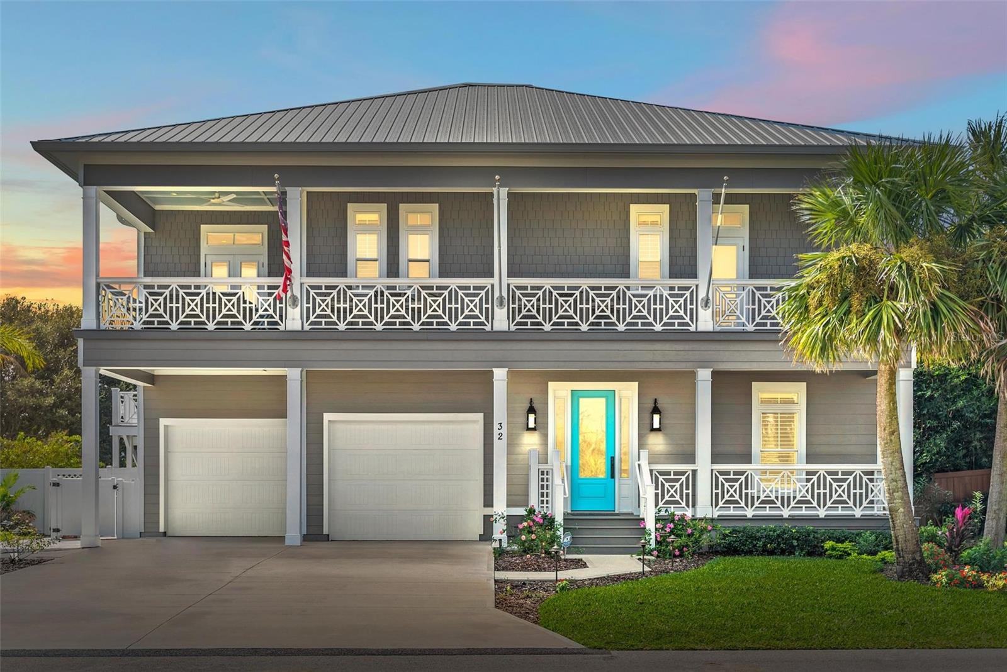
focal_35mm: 39
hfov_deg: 49.5
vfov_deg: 34.2
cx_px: 504
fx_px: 1091
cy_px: 336
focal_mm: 39
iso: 80
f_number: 2.8
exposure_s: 1/500
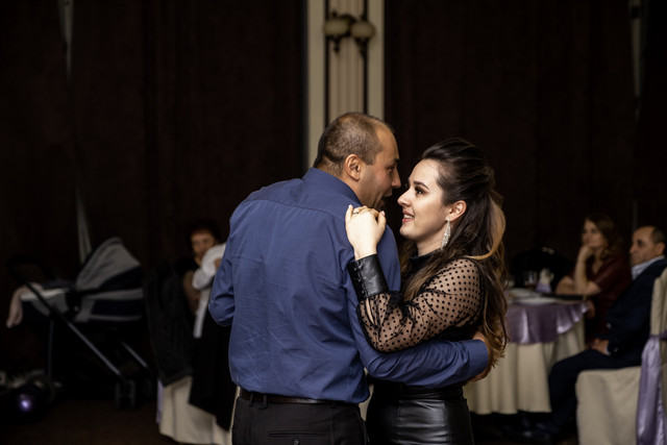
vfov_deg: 16.5
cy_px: 222
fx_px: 1538
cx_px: 334
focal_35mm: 83
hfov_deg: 24.5
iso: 1000
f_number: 2.8
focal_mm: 55
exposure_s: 1/160
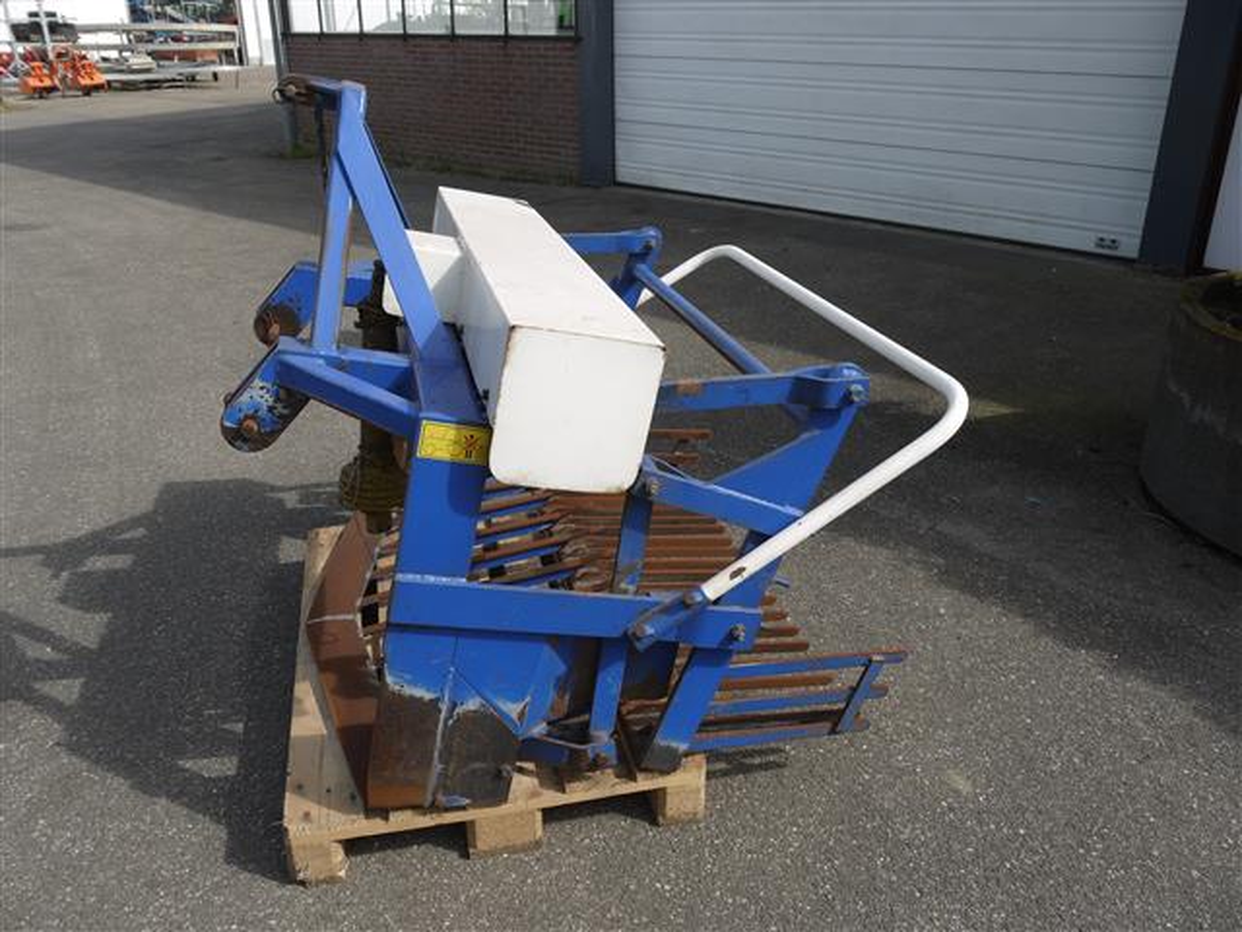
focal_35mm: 28
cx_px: 621
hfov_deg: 63.4
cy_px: 466
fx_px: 1005
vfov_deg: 49.7
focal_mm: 14
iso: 100
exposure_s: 1/400
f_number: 7.1
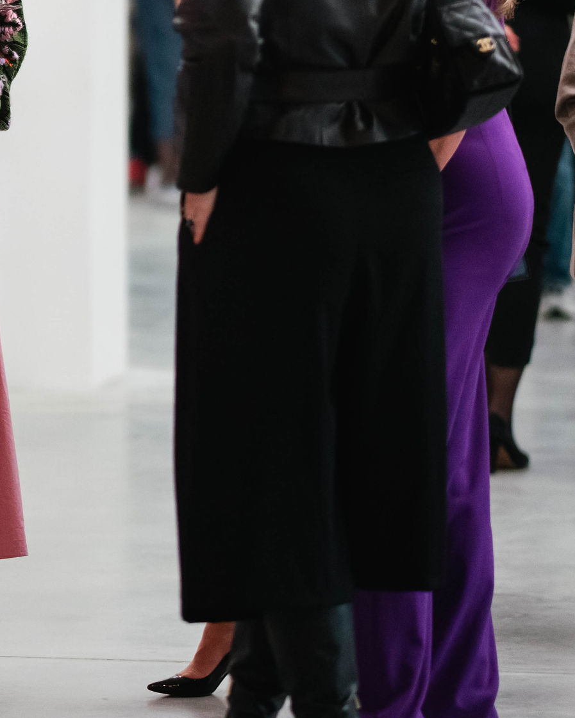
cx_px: -6
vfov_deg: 7.1
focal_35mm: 273
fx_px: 5807
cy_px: 99
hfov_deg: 5.7
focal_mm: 85
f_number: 1.4
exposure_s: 1/250
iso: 1600
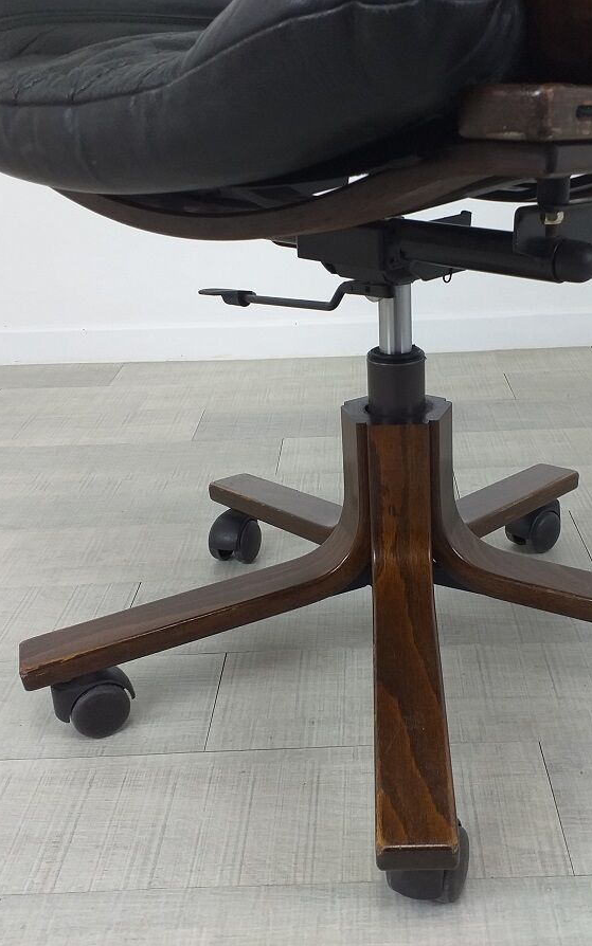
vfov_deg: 52.7
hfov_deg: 34.3
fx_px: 955
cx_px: 359
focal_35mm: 37
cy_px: 475
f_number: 1.9
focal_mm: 3.6
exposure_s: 1/50
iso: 80
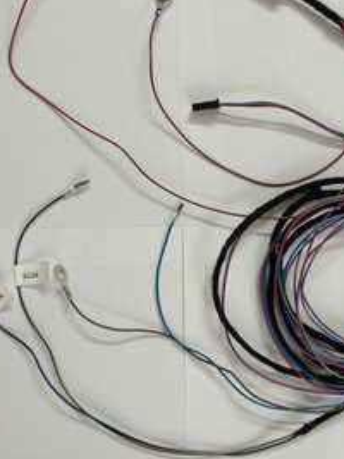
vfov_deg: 47.8
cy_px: 201
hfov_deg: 36.6
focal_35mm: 39
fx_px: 517
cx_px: 213
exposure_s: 1/25
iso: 800
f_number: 2.2
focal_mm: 3.81
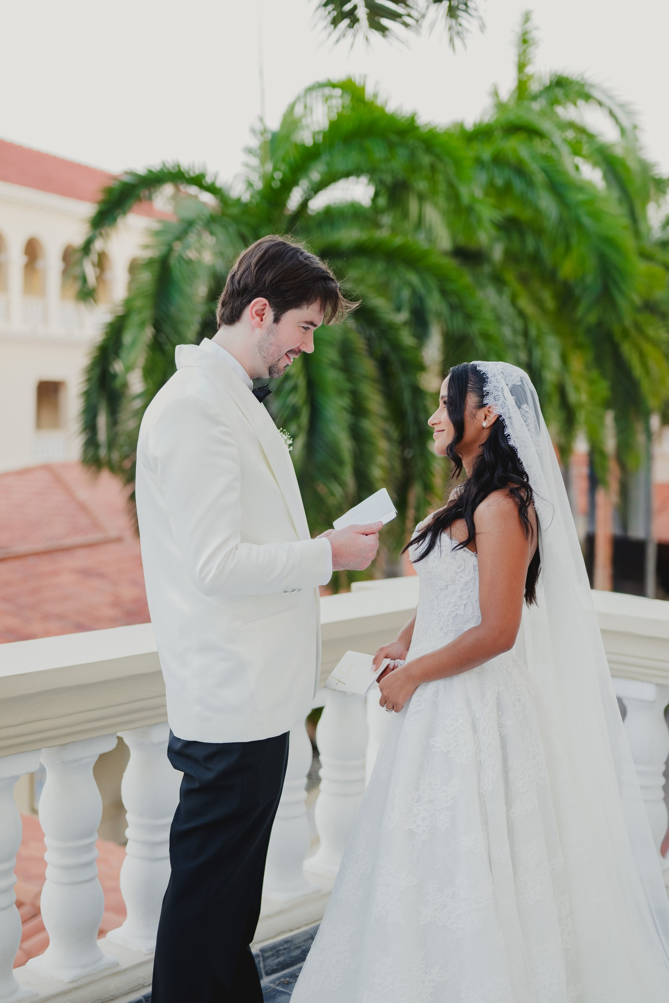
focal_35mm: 50
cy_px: 502
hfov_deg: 27.0
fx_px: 1393
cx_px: 334
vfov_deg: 39.6
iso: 640
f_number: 2.2
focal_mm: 50
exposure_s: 1/500
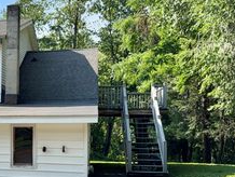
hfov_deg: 31.4
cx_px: -16
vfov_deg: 26.4
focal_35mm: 55
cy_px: 127
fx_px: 374
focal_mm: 6.76
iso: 100
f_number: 1.78
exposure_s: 1/2525
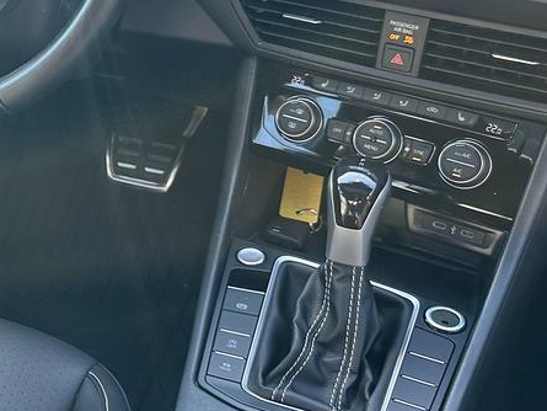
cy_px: 69
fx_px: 1091
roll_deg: +3.9
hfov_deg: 24.7
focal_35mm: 69
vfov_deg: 21.0
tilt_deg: -23.9
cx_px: -155
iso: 80
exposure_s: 1/161
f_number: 1.78
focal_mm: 6.86
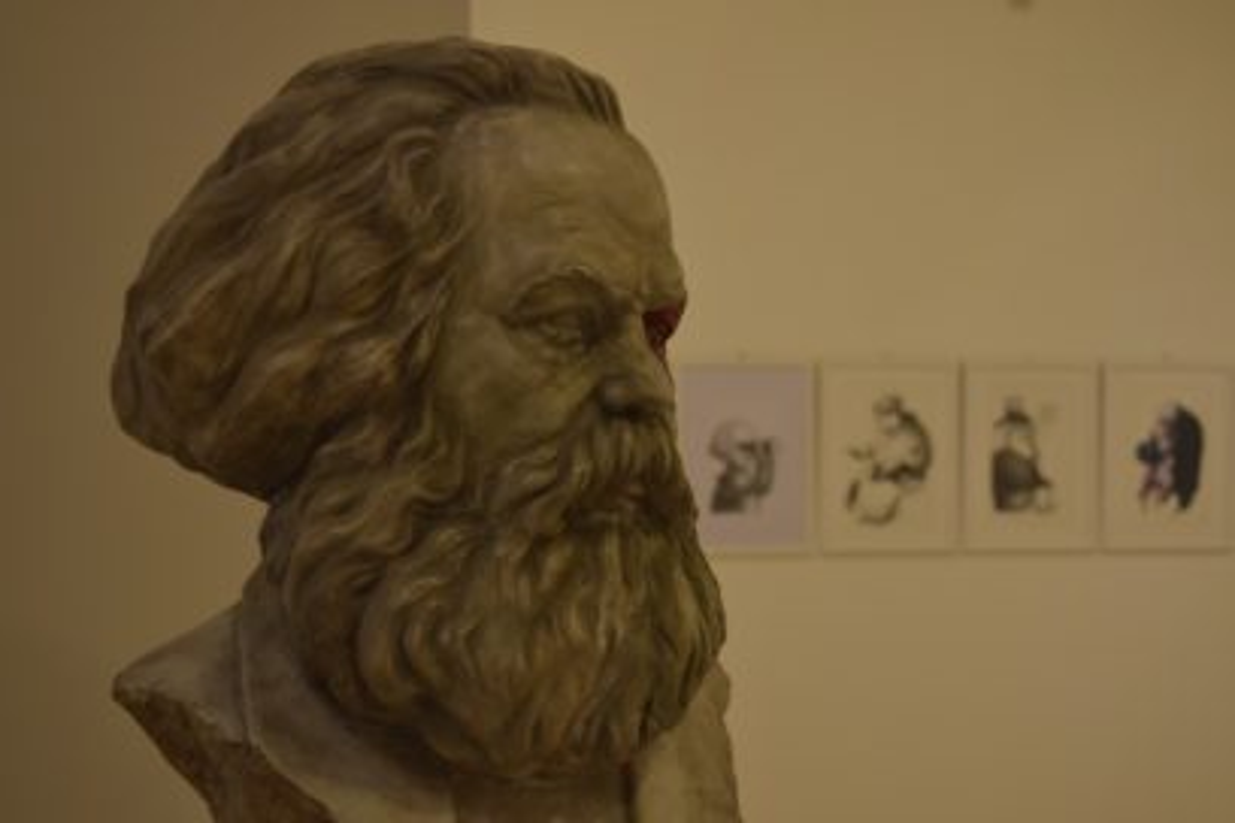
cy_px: 412
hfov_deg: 35.1
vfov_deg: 23.8
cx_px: 618
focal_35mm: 57
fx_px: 1955
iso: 400
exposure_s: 1/80
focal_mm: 38
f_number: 5
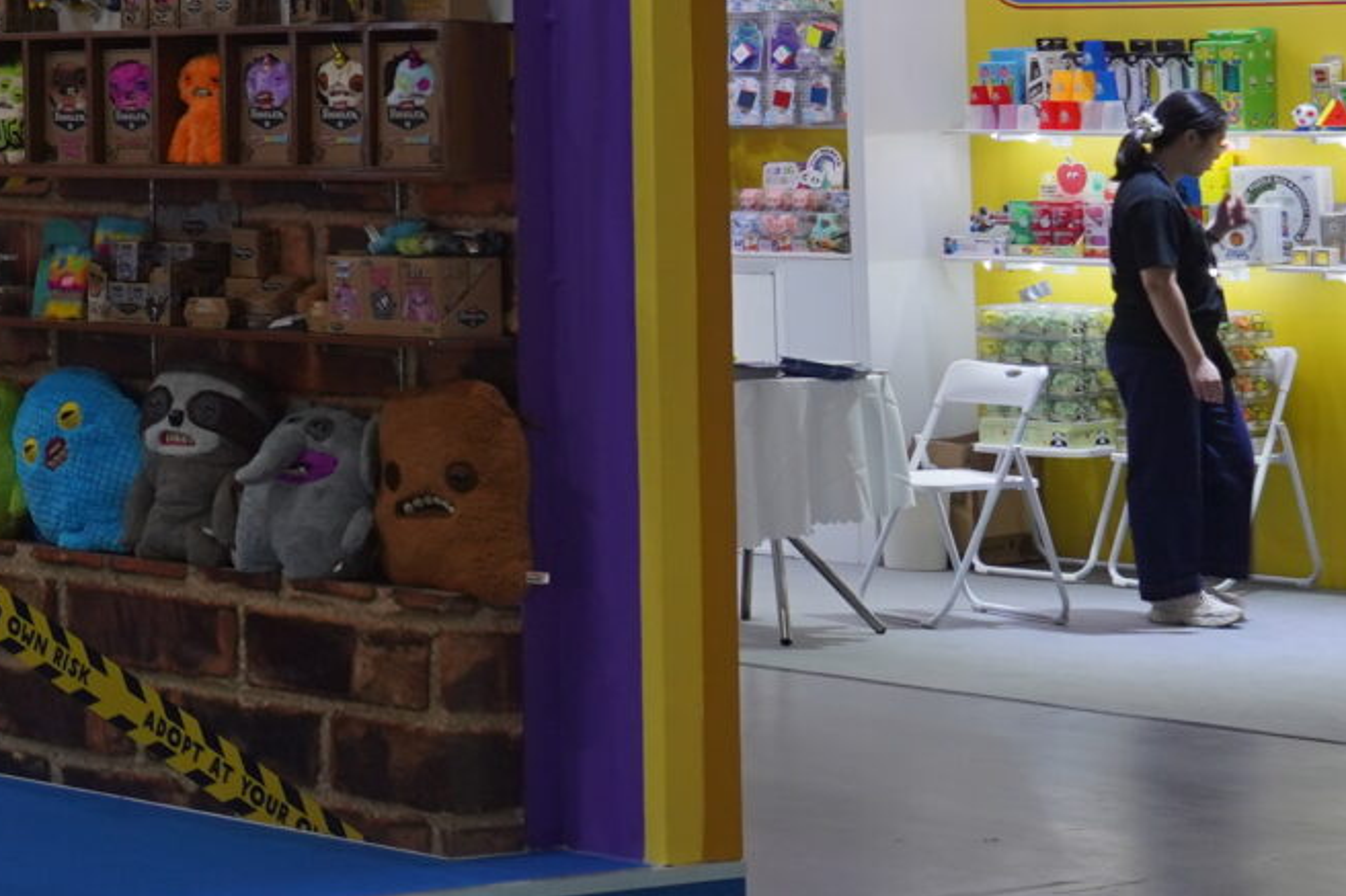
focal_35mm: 121
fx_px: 4523
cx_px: -1048
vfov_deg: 11.1
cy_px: -171
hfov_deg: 14.8
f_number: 4.5
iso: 250
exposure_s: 1/60
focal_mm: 31
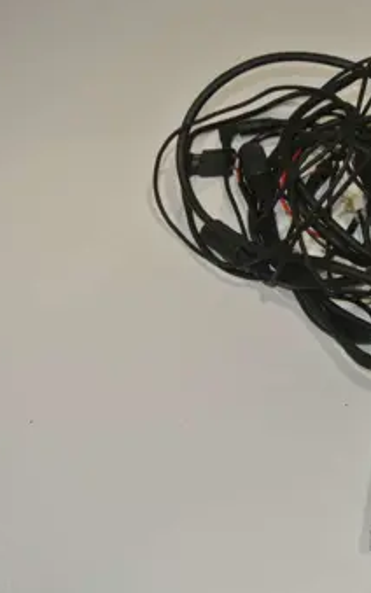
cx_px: 399
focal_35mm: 55
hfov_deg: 22.4
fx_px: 889
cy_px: 287
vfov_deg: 36.9
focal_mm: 12.7
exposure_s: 1/60
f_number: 4
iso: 200
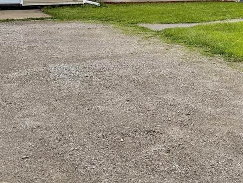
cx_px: 217
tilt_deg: +0.6
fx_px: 449
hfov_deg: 29.1
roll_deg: -0.6
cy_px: -52
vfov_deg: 20.9
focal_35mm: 64
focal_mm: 6.76
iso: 80
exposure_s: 1/1770
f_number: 1.78
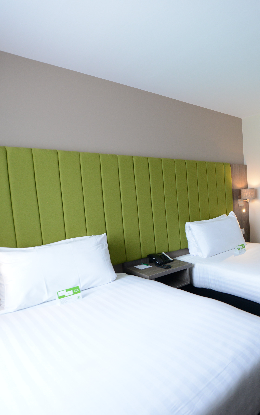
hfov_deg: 44.9
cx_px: 271
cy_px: 210
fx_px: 249
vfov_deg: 79.6
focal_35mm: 22
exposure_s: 1/200
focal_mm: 14
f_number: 4
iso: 1250
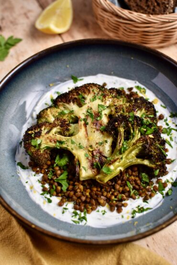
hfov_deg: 25.8
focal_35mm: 52
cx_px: 88
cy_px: 132
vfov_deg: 37.9
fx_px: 387
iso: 400
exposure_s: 1/80
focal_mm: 35
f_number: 2.8
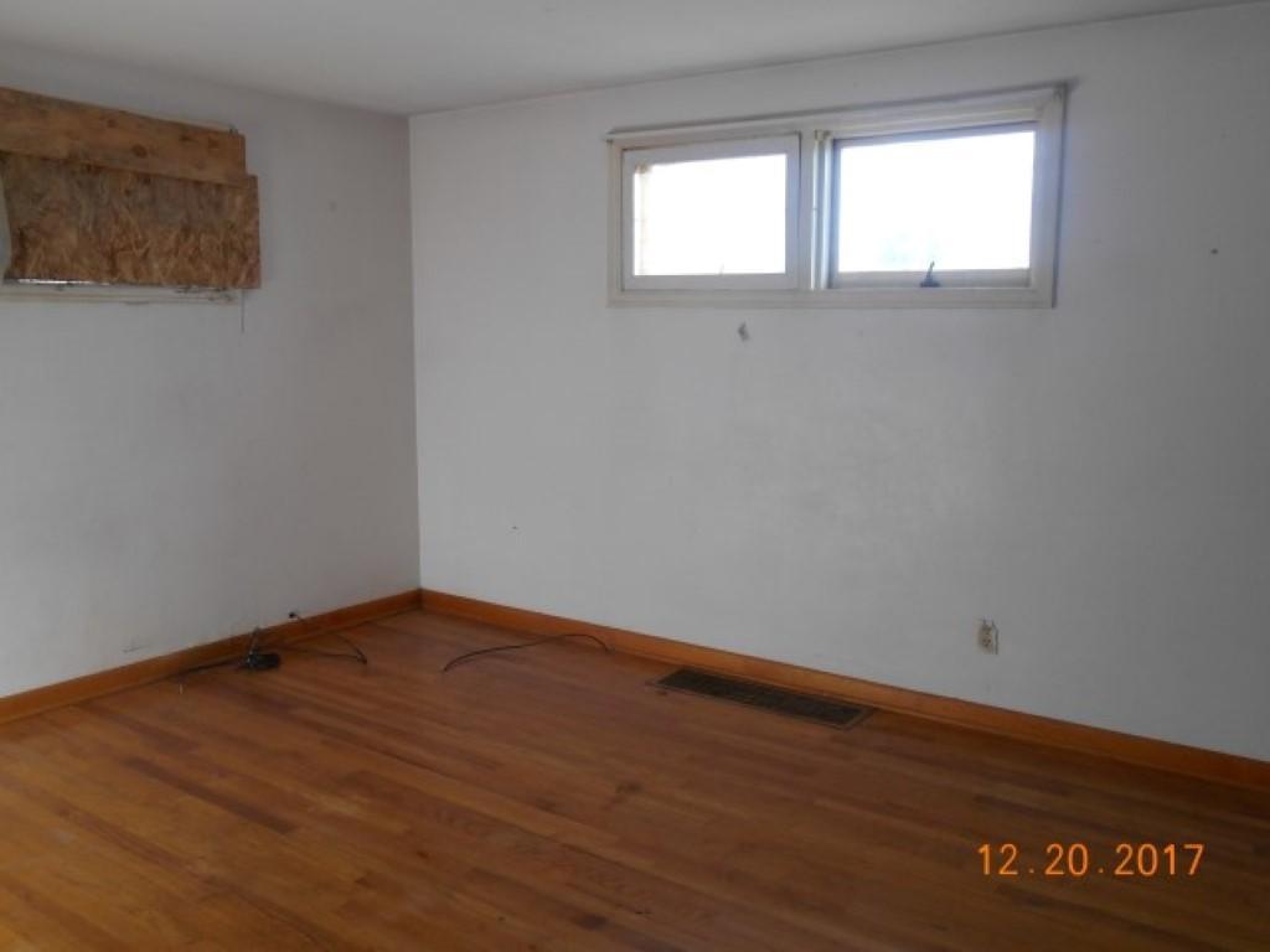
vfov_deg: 45.4
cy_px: 476
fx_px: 1137
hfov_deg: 58.4
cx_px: 635
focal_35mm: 31
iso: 110
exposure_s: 1/30
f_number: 3.6
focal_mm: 5.5
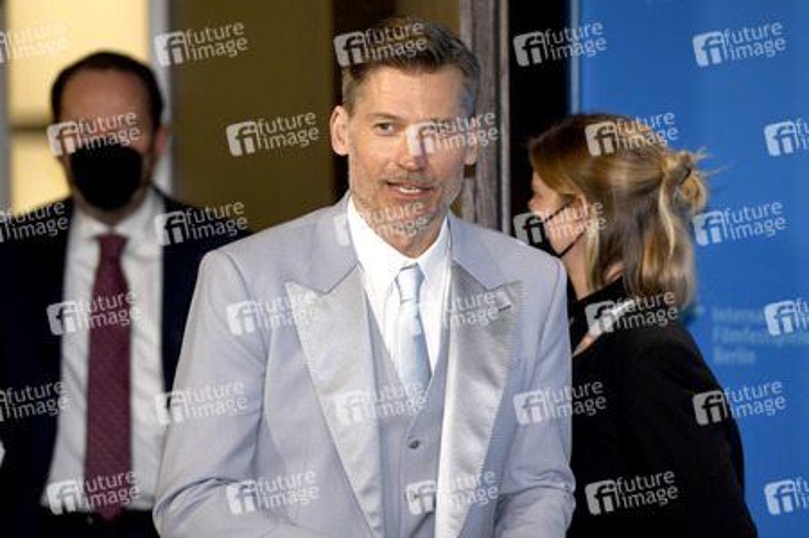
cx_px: 404
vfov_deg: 6.9
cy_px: 269
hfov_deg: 10.3
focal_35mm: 200
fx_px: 4491
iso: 800
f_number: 3.5
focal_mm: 200
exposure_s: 1/400
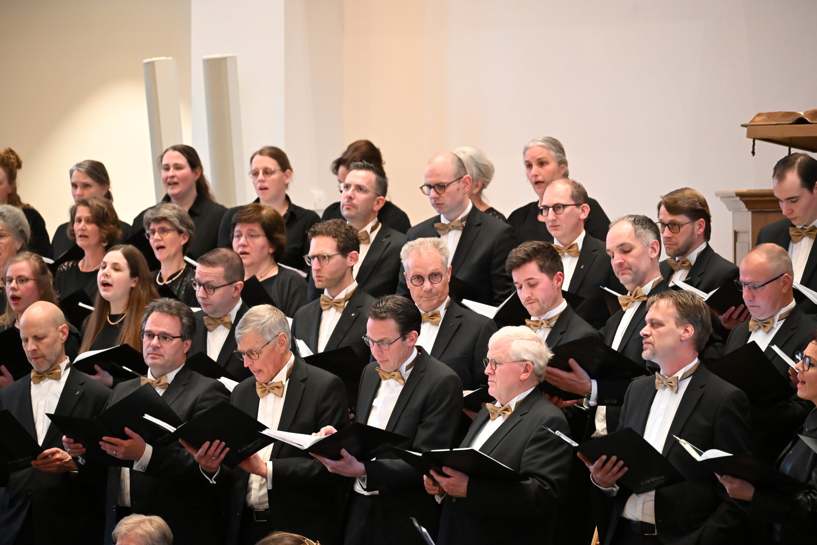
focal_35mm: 215
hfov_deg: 9.6
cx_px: 408
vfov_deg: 6.4
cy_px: 272
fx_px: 4879
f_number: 6
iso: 5600
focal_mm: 215
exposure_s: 1/60
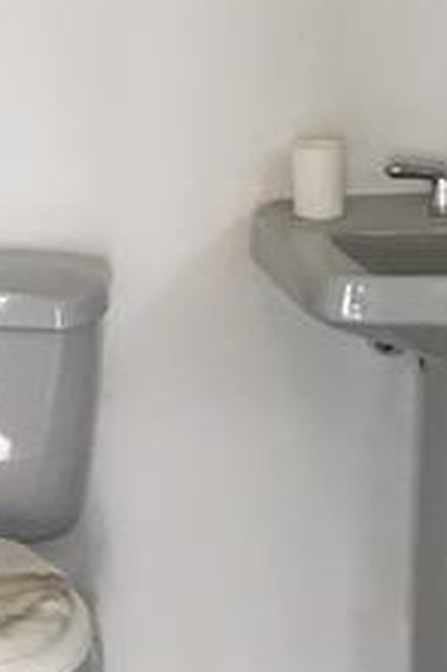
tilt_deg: -10.1
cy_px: 106
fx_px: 2611
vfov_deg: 14.6
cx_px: -262
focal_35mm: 140
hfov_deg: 9.5
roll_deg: +1.1
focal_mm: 4.15
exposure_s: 1/30
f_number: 2.2
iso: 80
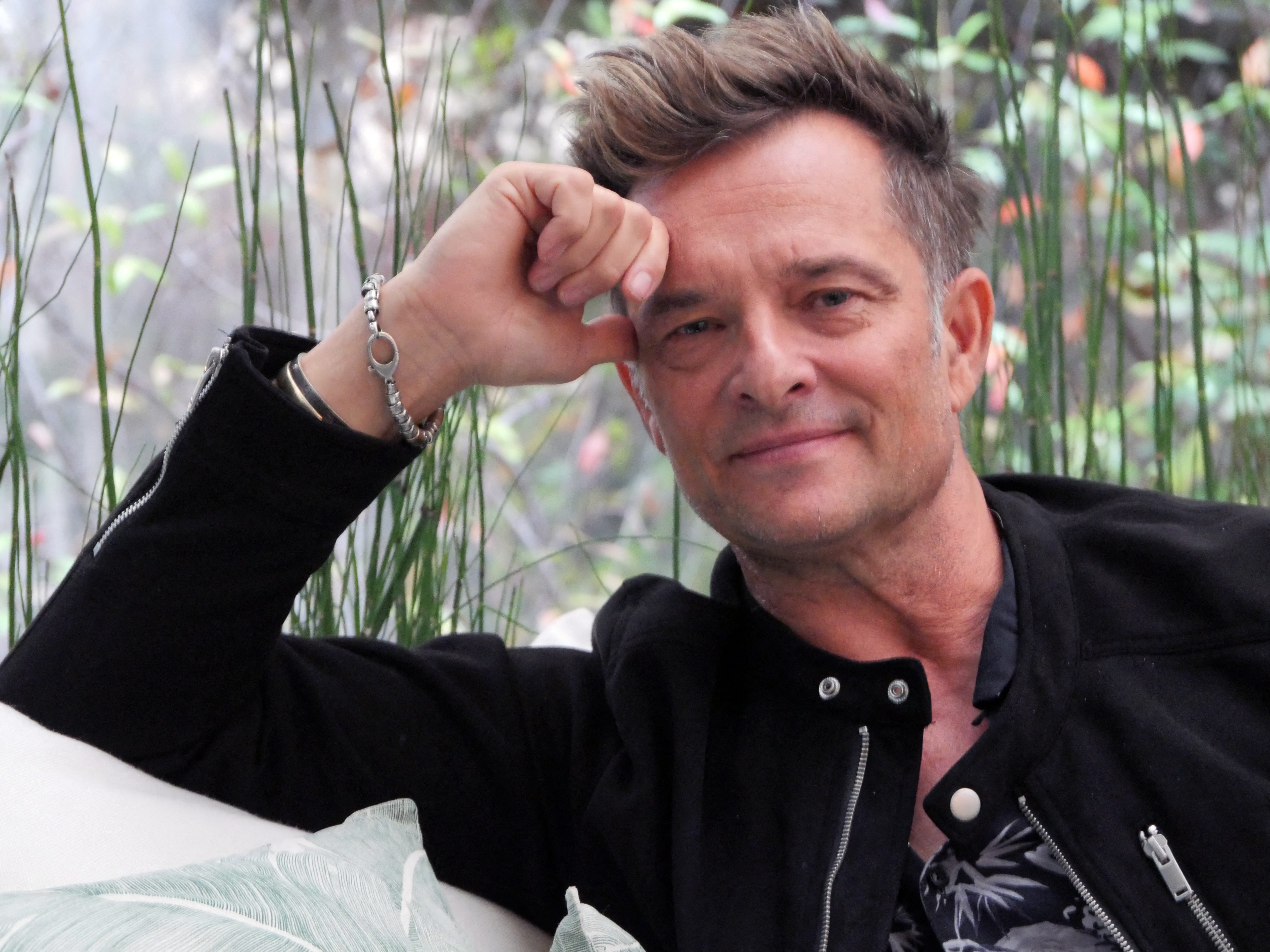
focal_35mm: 128
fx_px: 4696
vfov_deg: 11.6
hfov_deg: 15.4
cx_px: 635
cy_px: 476
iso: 3200
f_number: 5.4
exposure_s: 1/13
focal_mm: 64
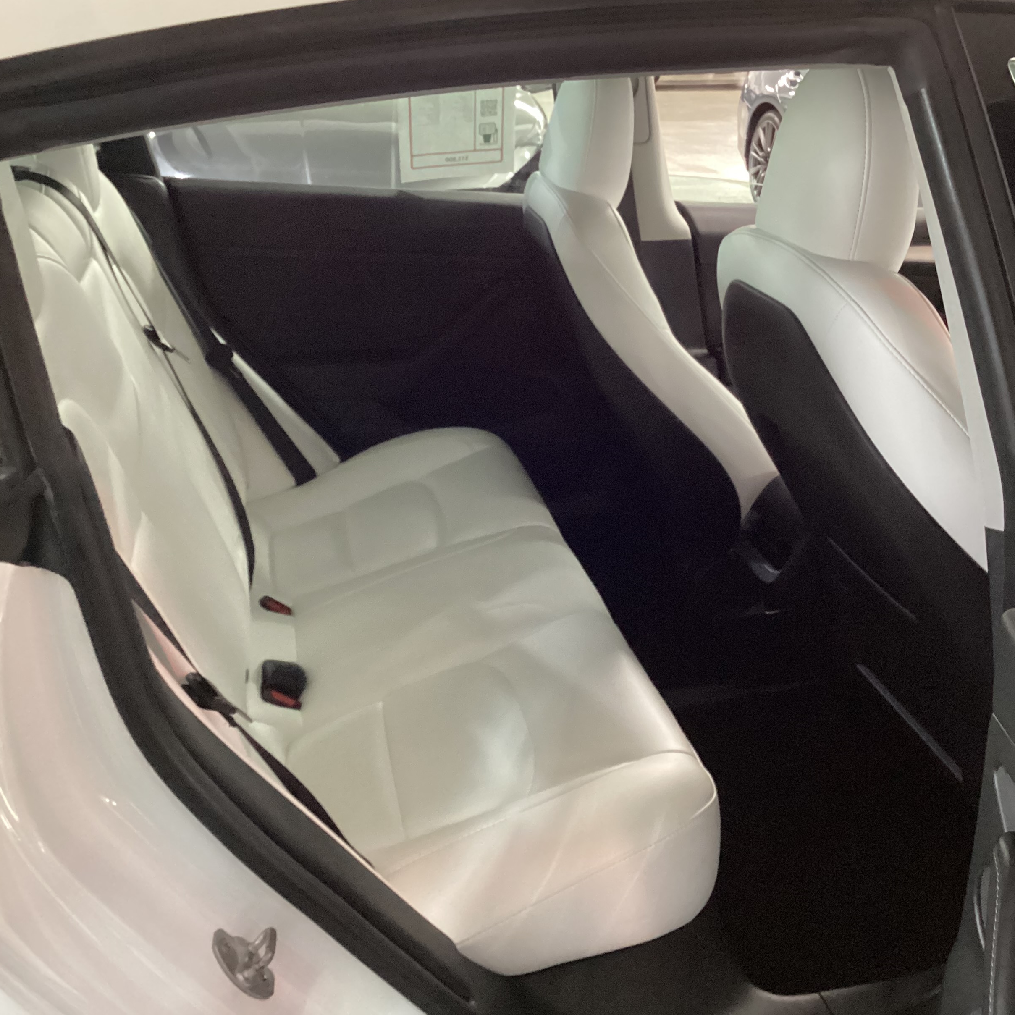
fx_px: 1227
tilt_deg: -24.1
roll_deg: -0.4
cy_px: 503
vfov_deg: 44.9
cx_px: 539
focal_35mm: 37
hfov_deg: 44.9
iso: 640
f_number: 2.4
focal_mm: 3.3
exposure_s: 1/25
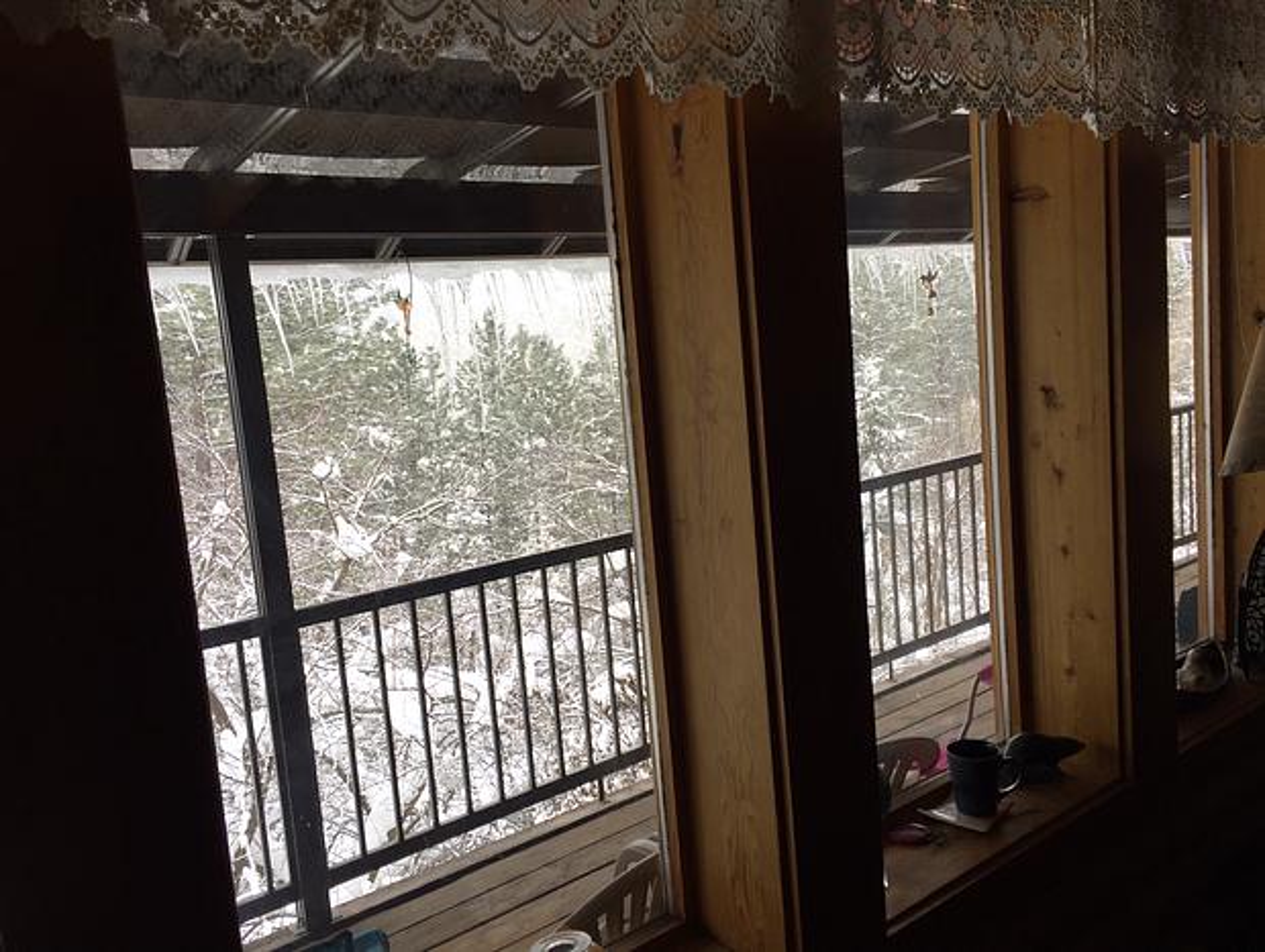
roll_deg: +3.9
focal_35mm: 29
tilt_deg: -7.4
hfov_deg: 61.6
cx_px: 632
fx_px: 1061
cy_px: 476
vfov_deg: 48.3
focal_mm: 4.15
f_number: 2.2
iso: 32
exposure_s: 1/130
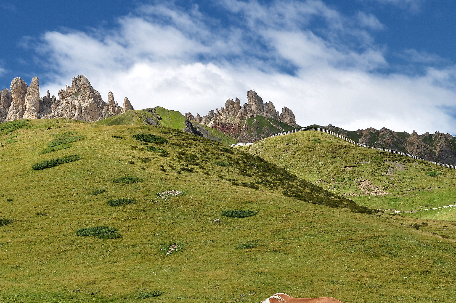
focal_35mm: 61
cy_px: 212
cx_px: 230
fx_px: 772
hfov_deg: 32.9
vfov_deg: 22.1
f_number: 10
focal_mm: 28
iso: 220
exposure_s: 1/250
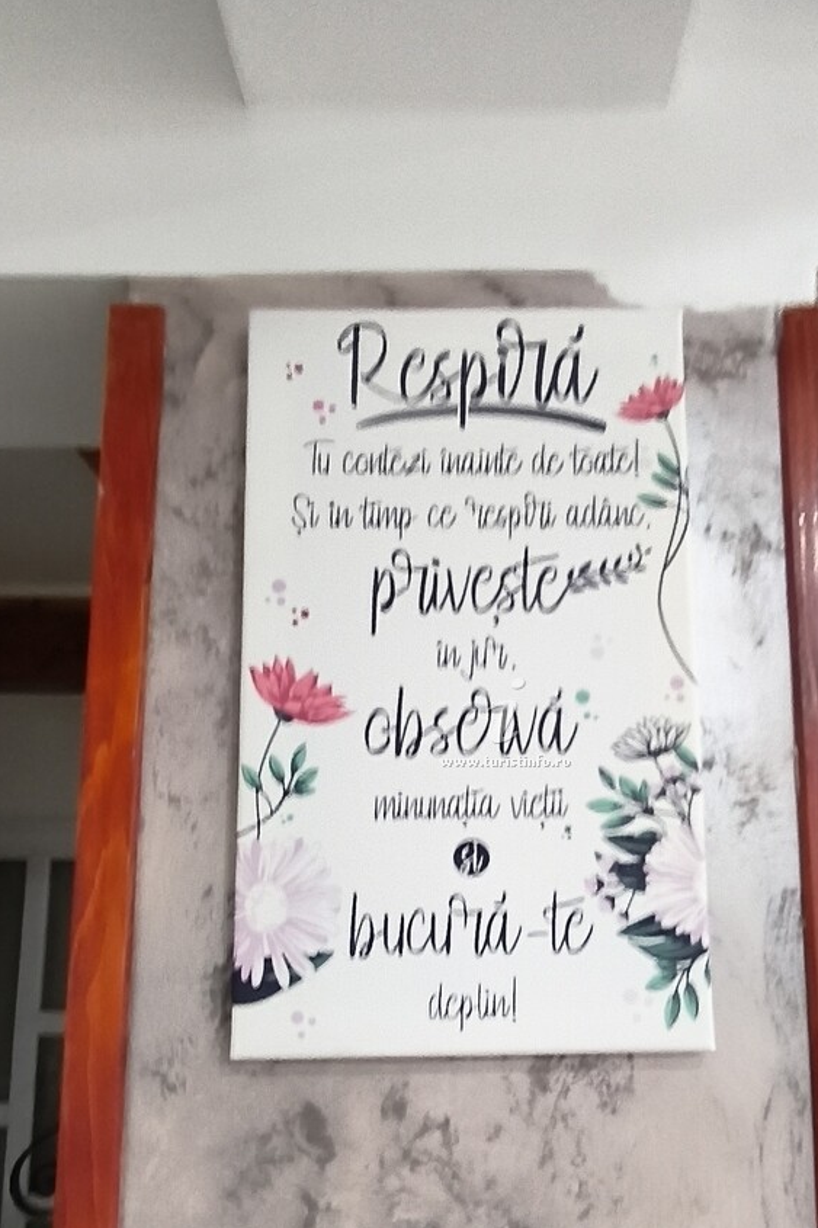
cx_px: 496
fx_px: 989
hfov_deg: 44.7
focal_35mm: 29
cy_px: 712
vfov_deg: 63.3
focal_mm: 1.65
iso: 500
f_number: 2.2
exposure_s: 1/33.3
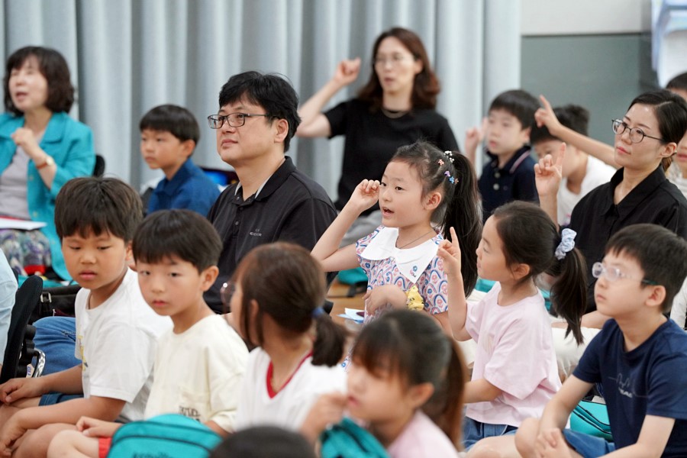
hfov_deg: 10.3
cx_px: 344
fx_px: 3816
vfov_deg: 6.9
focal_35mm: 200
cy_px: 229
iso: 4000
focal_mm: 200
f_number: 4
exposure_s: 1/250
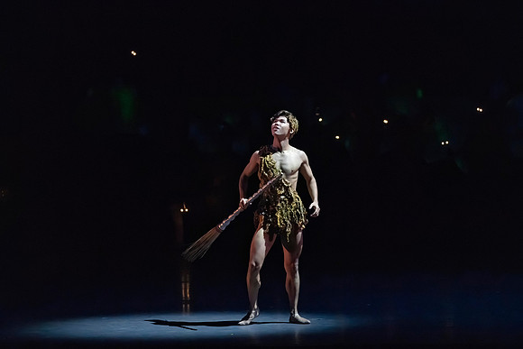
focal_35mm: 300
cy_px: 174
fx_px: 4359
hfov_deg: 6.9
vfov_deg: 4.6
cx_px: 262
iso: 6400
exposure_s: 1/400
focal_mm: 300
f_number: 5.6
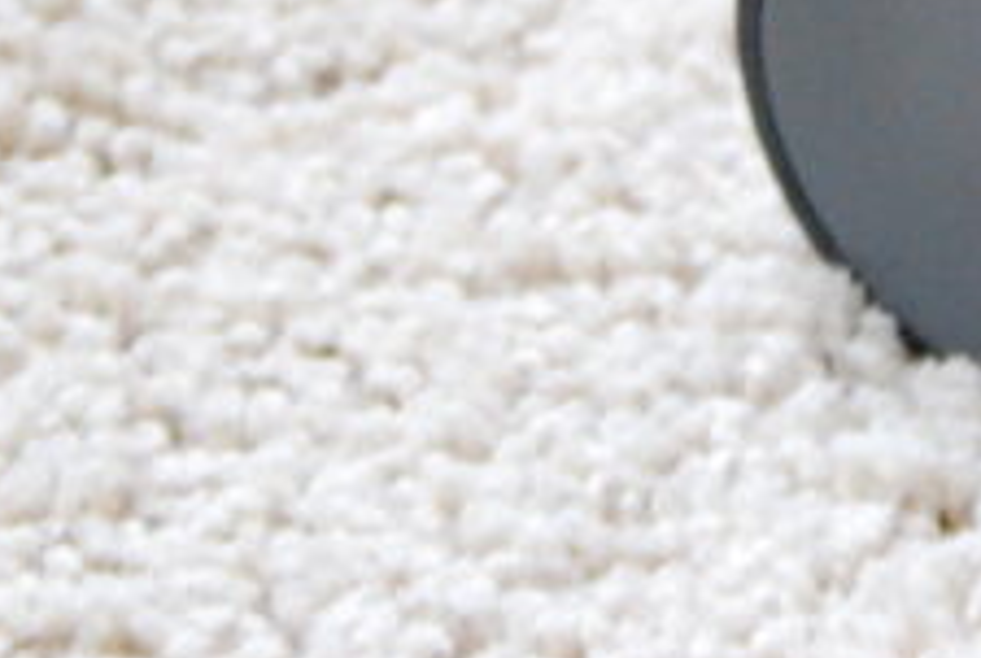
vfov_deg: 3.1
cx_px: 1478
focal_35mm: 443
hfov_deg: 4.6
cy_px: -821
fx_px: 12103
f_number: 5.3
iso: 1600
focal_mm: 65
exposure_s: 1/13
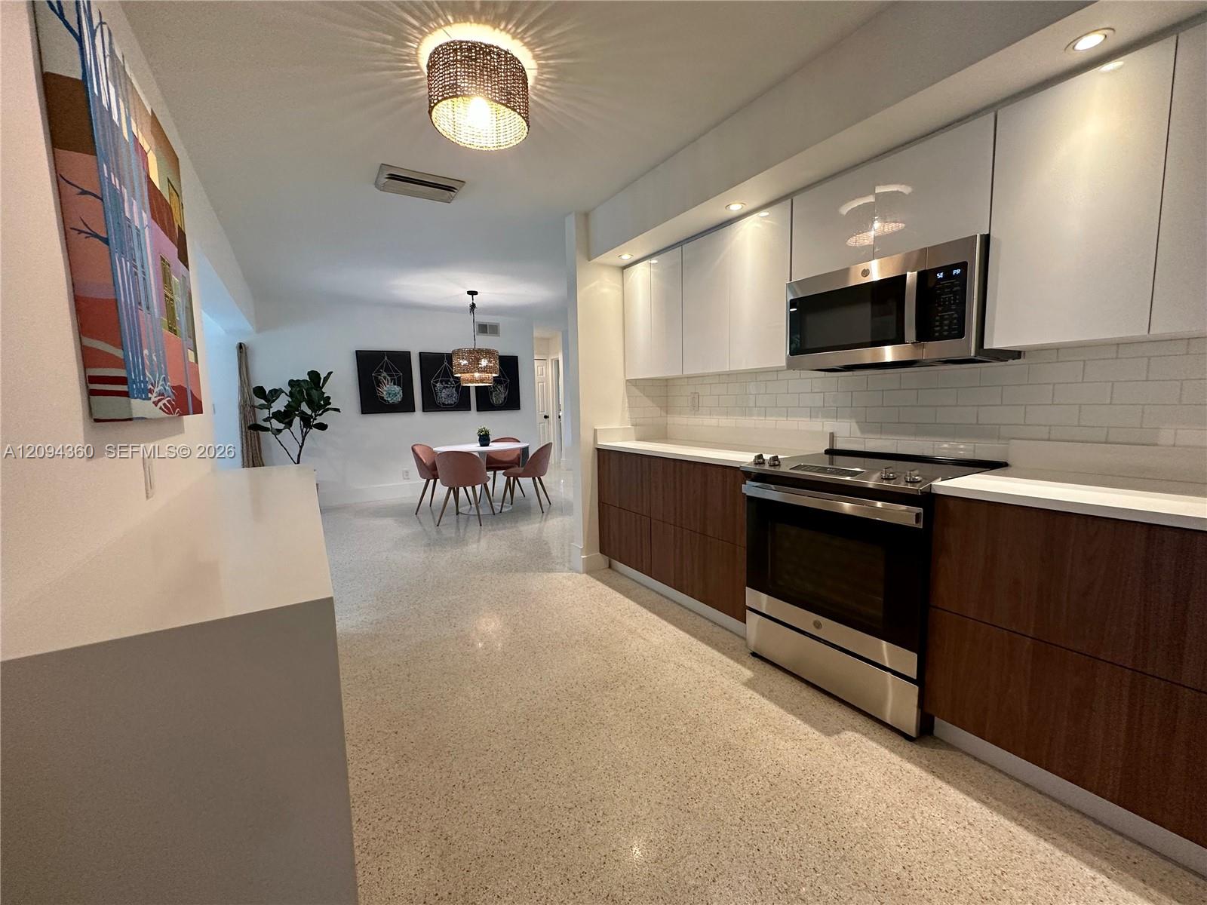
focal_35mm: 14
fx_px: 488
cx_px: 604
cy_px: 452
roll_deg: +1.1
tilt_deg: -6.3
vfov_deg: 85.7
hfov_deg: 102.1
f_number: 2.2
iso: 250
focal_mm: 2.22
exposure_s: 1/120
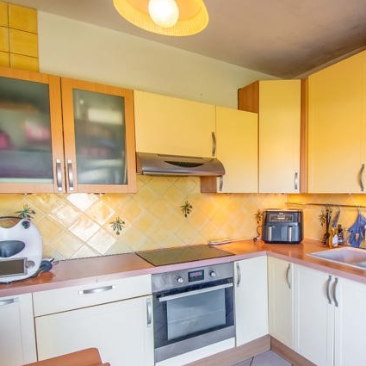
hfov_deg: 61.2
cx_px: 277
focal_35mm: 24
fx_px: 287
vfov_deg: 64.5
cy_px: 217
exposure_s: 1/60
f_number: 4.5
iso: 500
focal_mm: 10
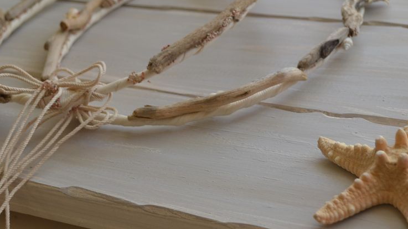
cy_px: 105
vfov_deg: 13.9
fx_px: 941
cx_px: 226
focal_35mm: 87
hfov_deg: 24.5
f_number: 5
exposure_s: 1/100
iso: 400
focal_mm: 34
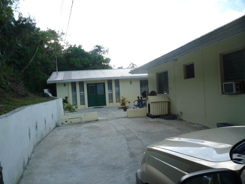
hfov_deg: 60.0
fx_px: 212
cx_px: 122
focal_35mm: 30
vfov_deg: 46.8
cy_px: 92
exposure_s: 1/160
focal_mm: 5.2
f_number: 4
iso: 100
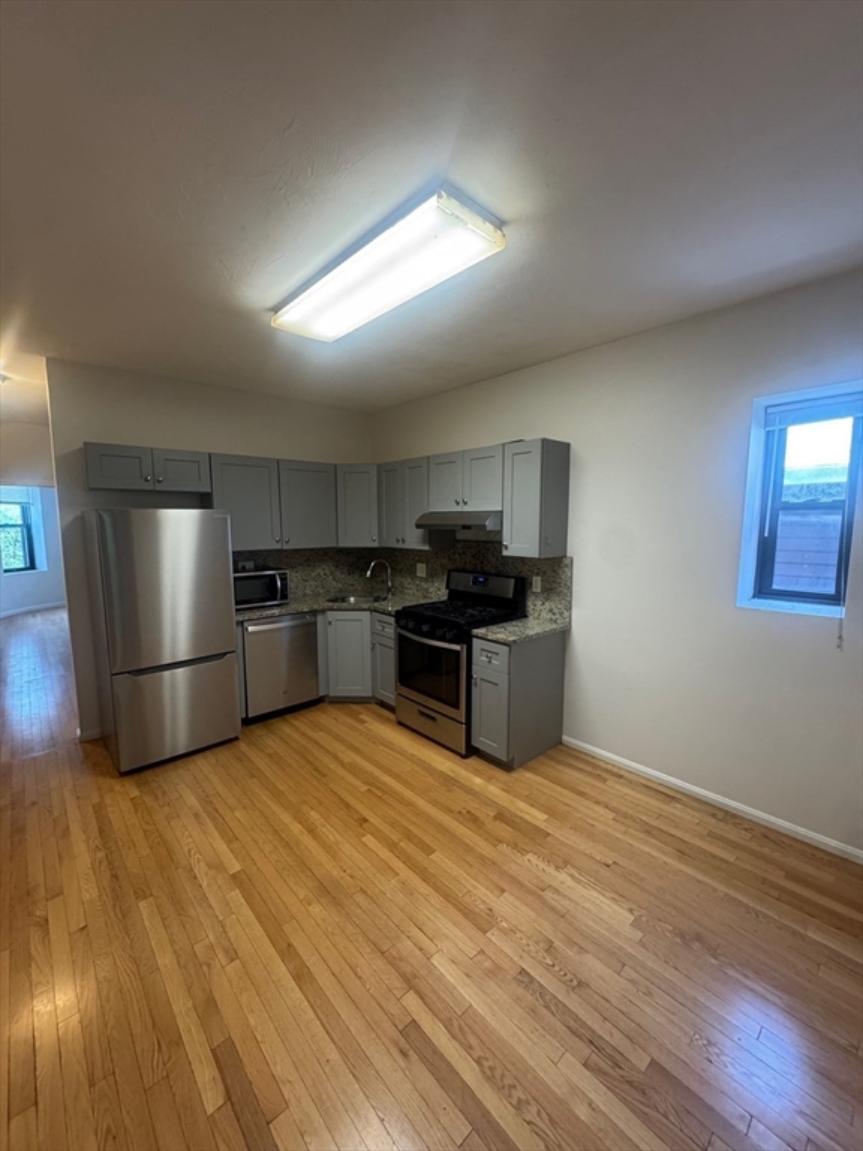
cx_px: 432
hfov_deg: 85.7
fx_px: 465
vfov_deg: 102.1
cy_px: 576
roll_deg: +0.0
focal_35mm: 14
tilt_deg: -6.4
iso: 250
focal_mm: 2.22
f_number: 2.2
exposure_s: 1/60
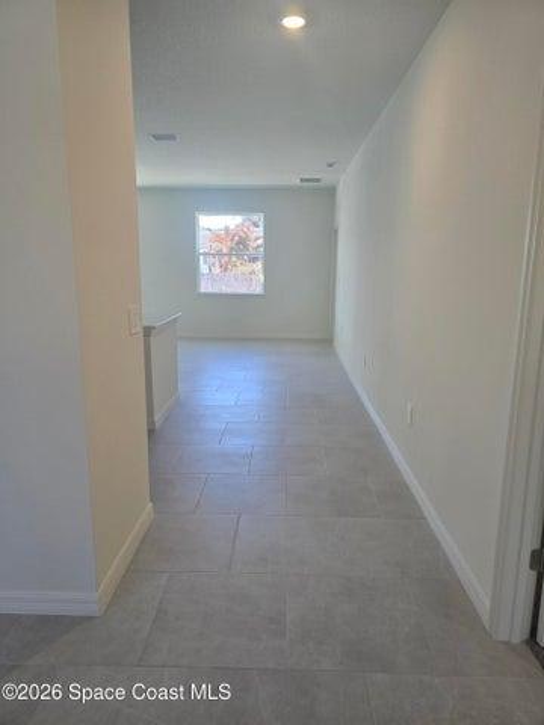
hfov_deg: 58.9
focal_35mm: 23
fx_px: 482
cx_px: 272
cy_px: 362
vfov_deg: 73.9
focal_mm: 6.3
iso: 100
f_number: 1.7
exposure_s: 1/120
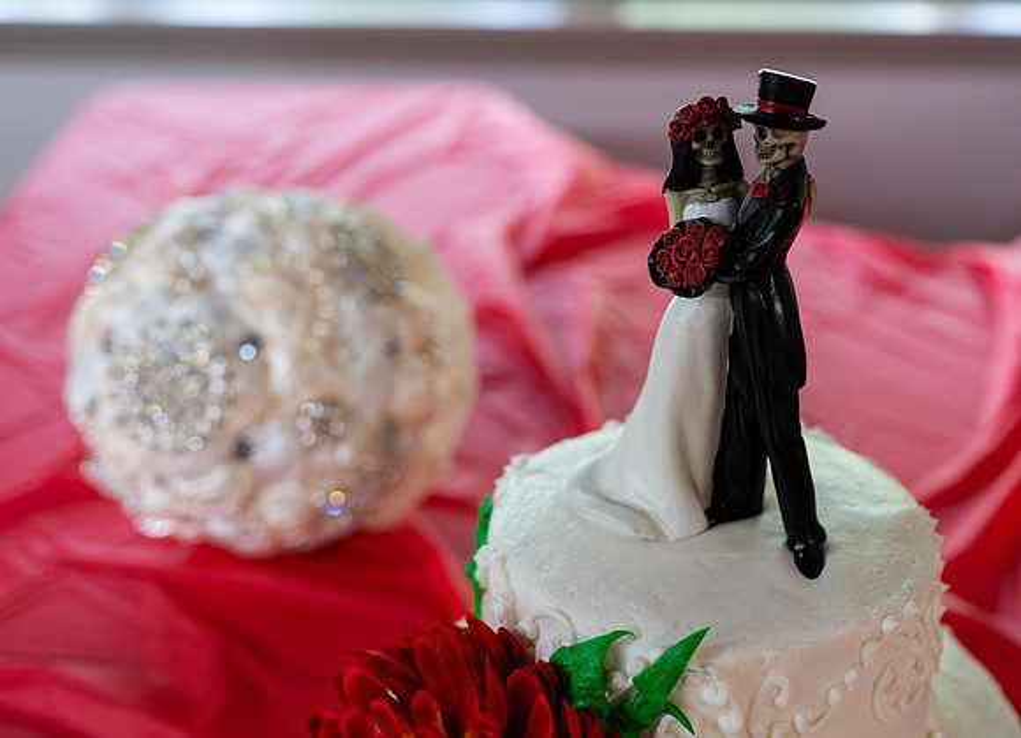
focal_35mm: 53
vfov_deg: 26.6
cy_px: 282
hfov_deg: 36.0
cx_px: 689
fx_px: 1553
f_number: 2.8
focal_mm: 35
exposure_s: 1/160
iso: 1250
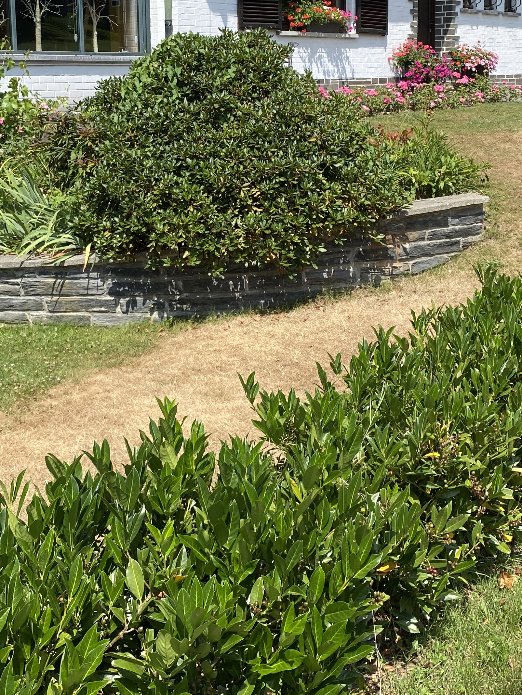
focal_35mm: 49
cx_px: 222
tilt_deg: -7.3
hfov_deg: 29.6
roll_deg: +1.6
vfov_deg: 38.3
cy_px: 208
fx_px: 985
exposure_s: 1/1927
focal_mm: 4.25
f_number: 1.8
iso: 32
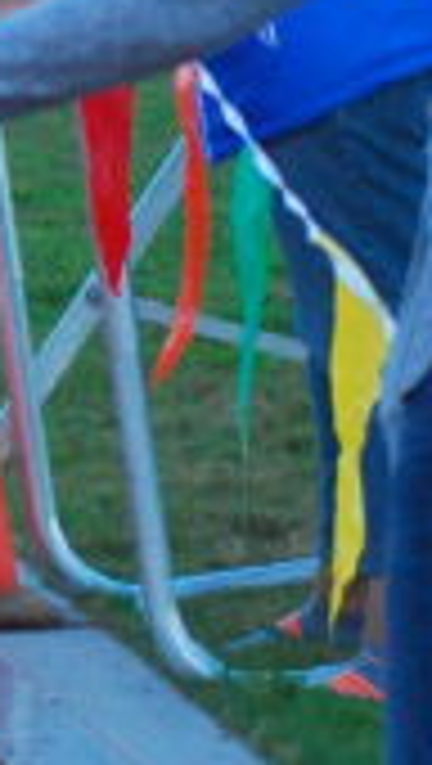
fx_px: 11939
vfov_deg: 3.7
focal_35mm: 588
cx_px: -706
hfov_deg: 2.1
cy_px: -394
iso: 1000
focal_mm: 62
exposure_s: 1/400
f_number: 4.5
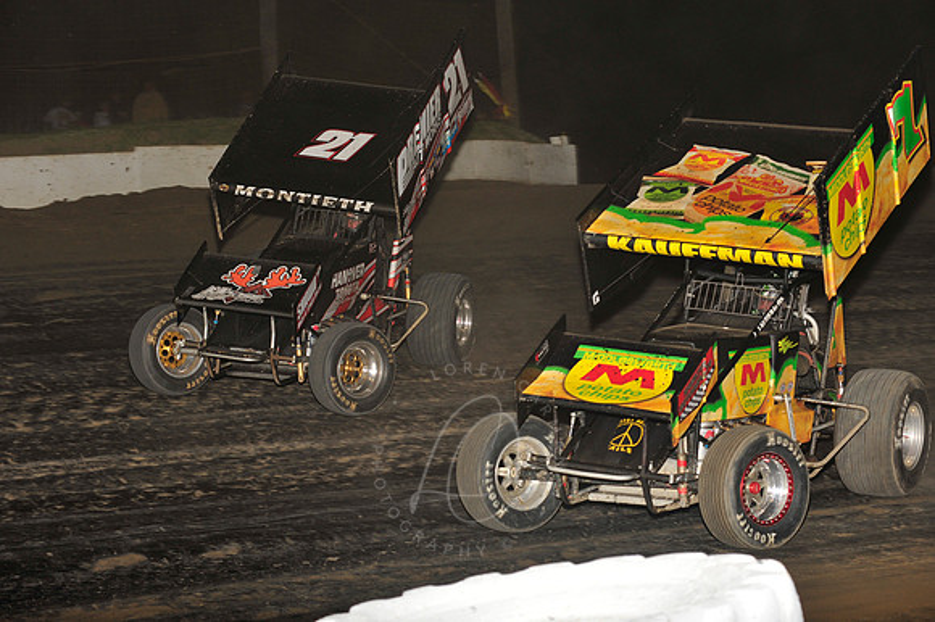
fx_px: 2596
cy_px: 311
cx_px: 468
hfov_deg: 20.4
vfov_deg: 13.7
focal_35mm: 100
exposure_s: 1/320
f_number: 6.3
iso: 640
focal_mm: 100
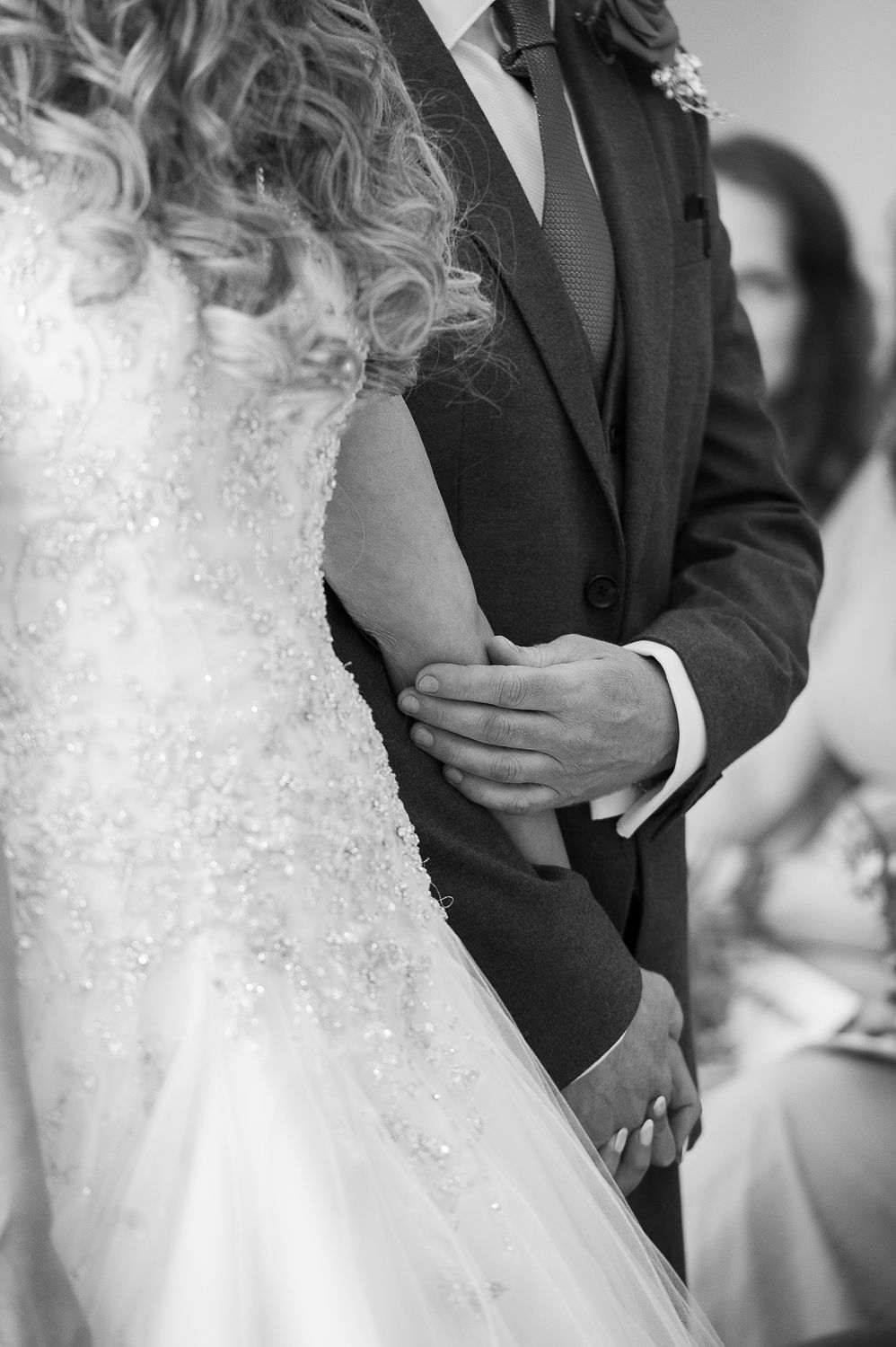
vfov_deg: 10.3
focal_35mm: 200
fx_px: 7476
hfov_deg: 6.9
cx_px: 448
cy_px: 674
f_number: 4
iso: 800
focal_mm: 200
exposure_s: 1/250
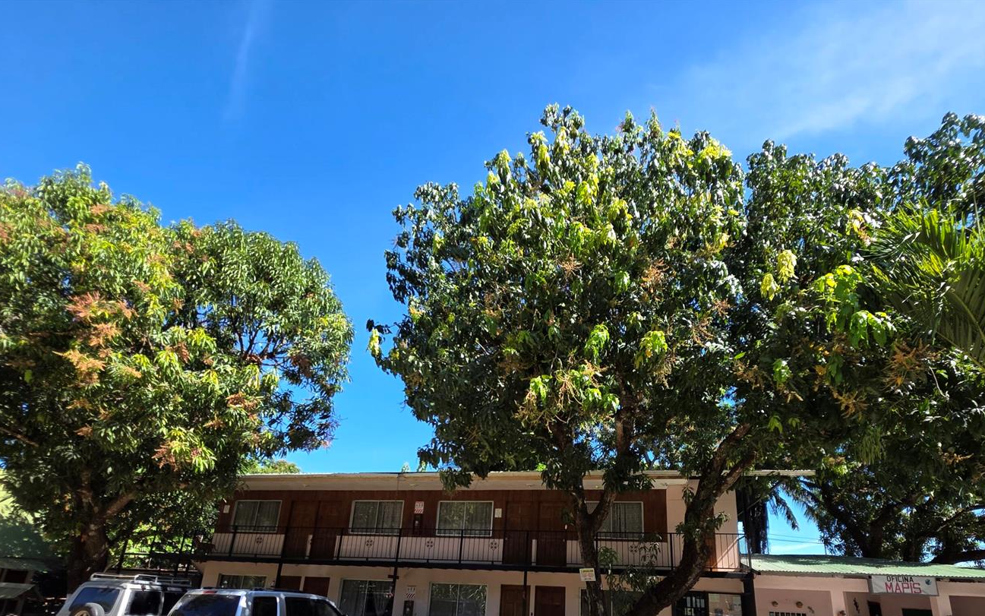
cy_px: 453
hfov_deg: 94.2
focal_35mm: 17
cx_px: 530
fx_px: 456
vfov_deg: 64.4
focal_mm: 2.2
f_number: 1.9
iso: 40
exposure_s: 1/742
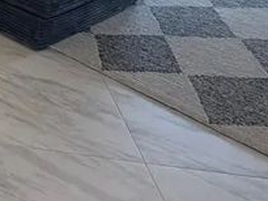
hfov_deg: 21.4
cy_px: -178
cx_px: -173
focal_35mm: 70
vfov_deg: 16.8
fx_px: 542
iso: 250
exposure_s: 1/120
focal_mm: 2.22
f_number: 2.2
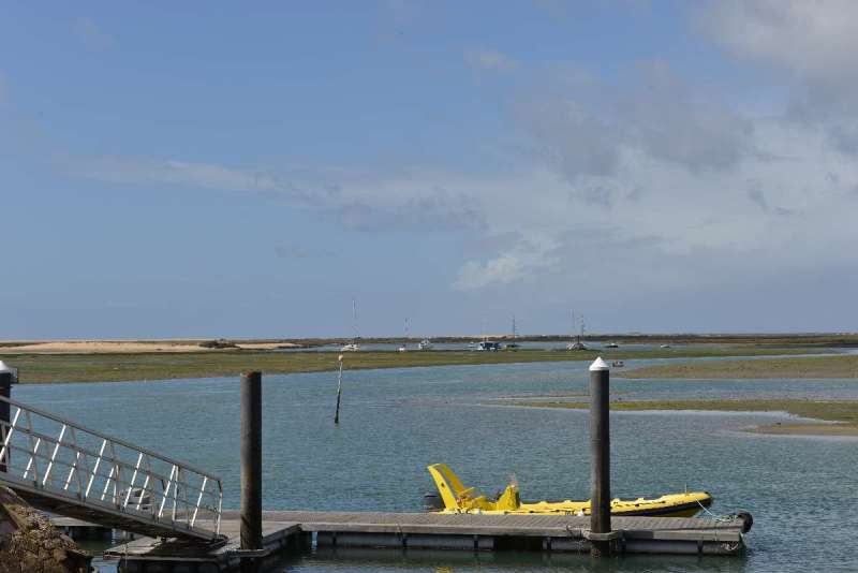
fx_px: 1669
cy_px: 286
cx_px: 429
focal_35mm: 70
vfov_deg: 19.5
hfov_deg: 28.8
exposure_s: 1/320
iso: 125
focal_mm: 70
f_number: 11
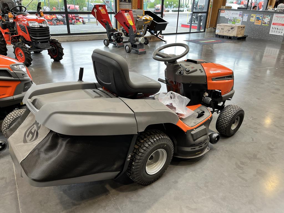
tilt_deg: -25.7
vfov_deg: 53.1
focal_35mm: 26
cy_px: 106
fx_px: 213
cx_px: 142
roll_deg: -1.5
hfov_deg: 67.3
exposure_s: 1/100
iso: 80
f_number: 1.6
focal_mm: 5.1
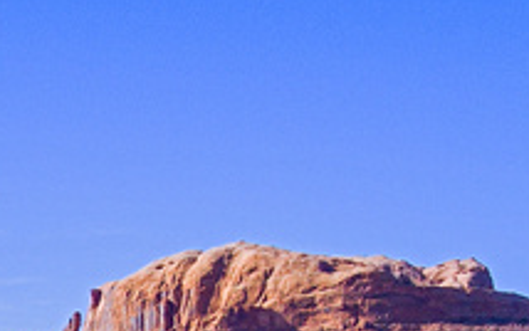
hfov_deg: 11.6
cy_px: 1058
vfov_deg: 6.9
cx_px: -388
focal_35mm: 168
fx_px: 2423
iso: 110
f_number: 2.8
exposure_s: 1/1900
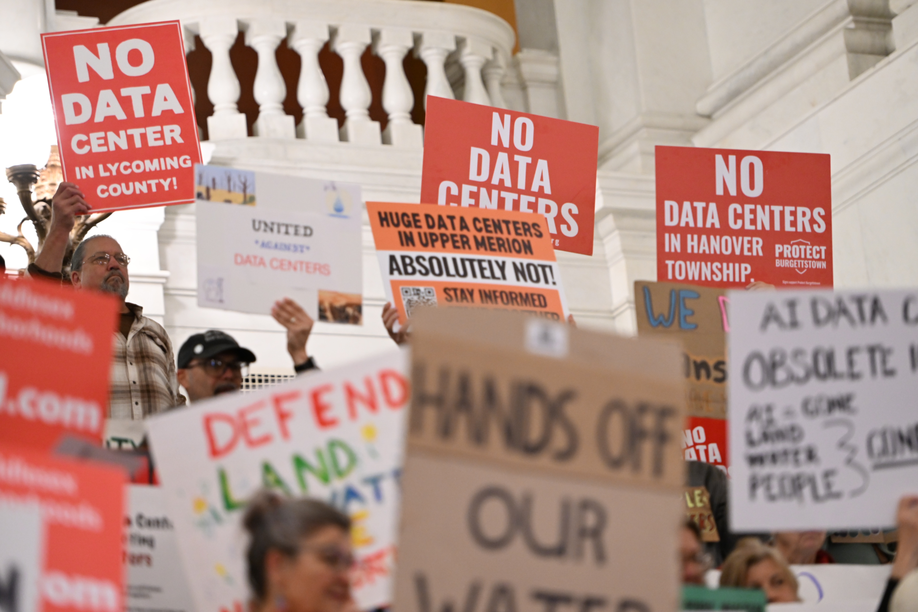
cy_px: 306
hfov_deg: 12.5
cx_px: 459
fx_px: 4207
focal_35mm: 165
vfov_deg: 8.3
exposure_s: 1/125
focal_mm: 165
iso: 2500
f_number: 3.2
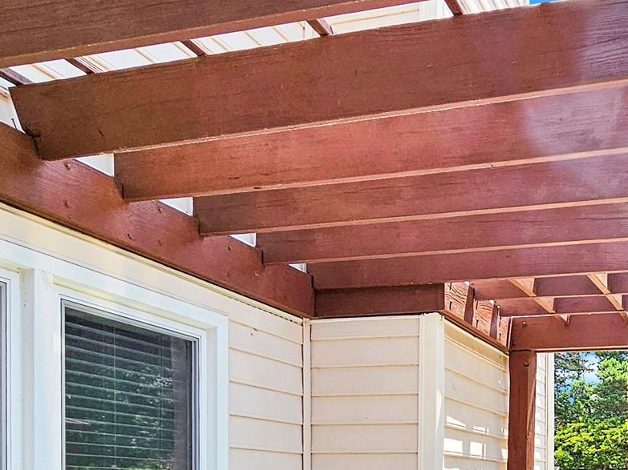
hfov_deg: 47.6
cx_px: 581
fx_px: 617
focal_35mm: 34
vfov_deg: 35.8
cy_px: 514
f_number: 2.2
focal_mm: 2.2
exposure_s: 1/929
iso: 50
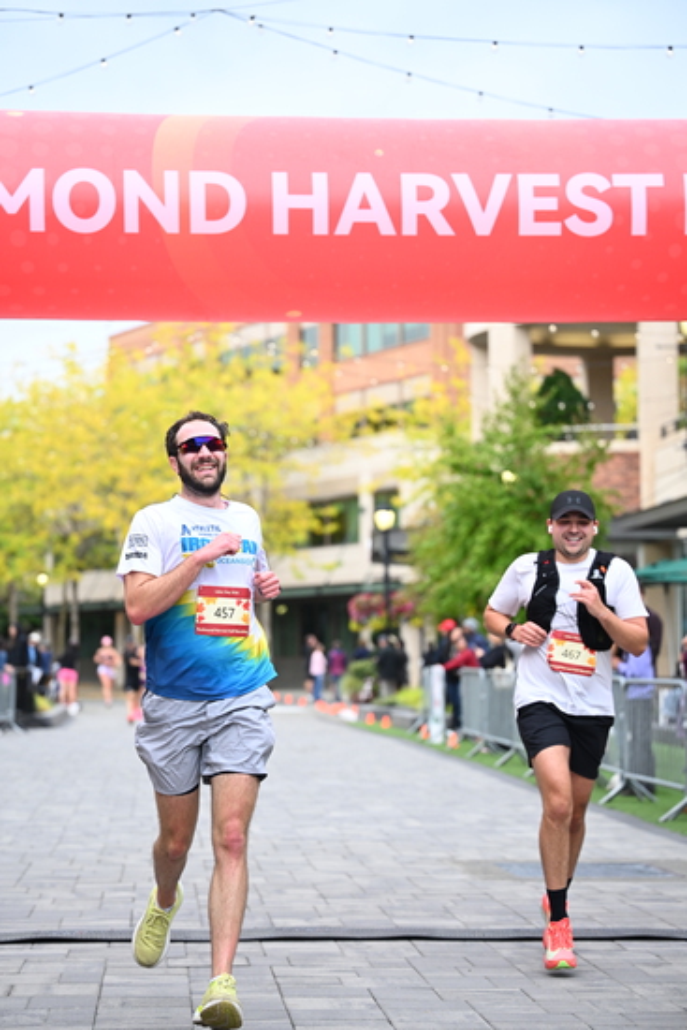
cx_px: 344
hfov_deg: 16.7
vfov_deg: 24.8
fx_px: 2346
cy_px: 515
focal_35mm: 82
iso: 1000
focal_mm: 82
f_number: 2.8
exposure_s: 1/2000
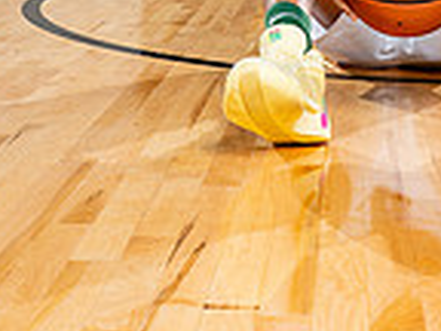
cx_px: 368
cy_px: -349
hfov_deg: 21.4
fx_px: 1147
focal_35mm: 90
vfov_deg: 13.7
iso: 250
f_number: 7.1
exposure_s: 1/250
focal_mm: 30
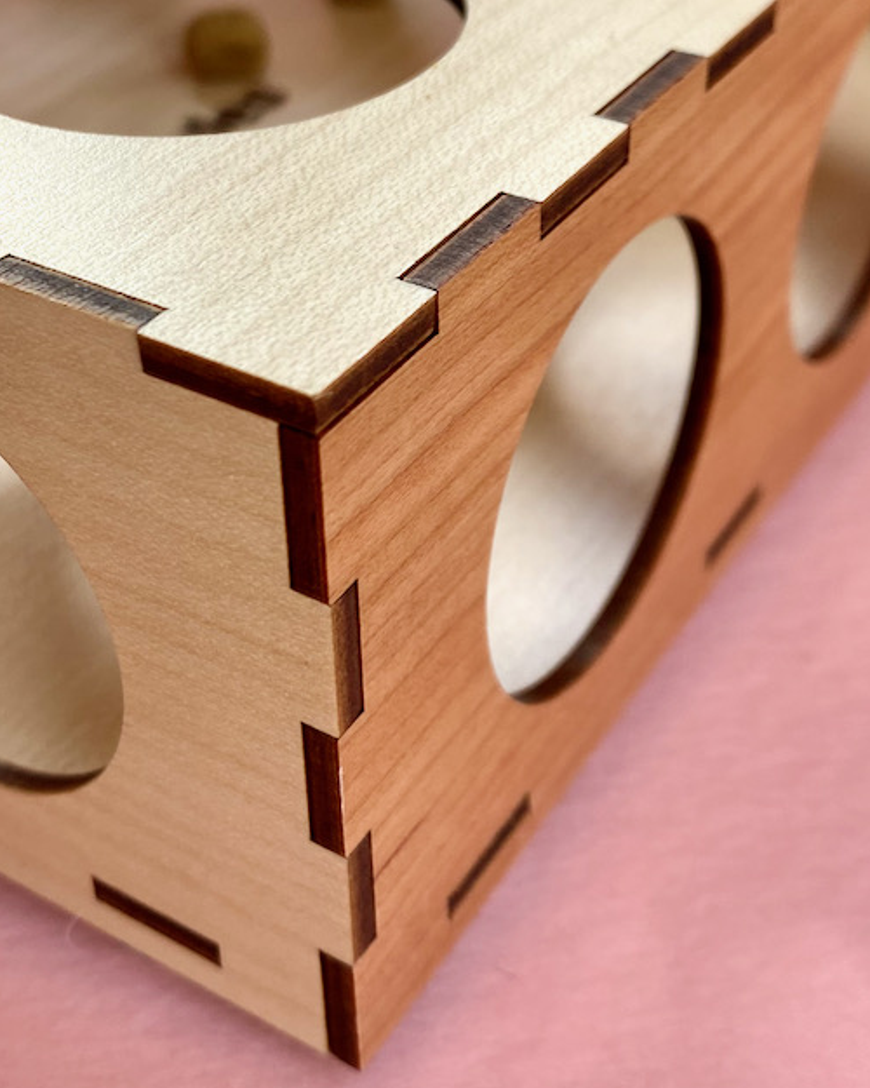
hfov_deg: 29.1
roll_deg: +4.1
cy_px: 390
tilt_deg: -31.2
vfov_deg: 35.7
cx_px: 426
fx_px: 1674
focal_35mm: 52
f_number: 1.8
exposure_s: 1/122
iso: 40
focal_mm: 4.25
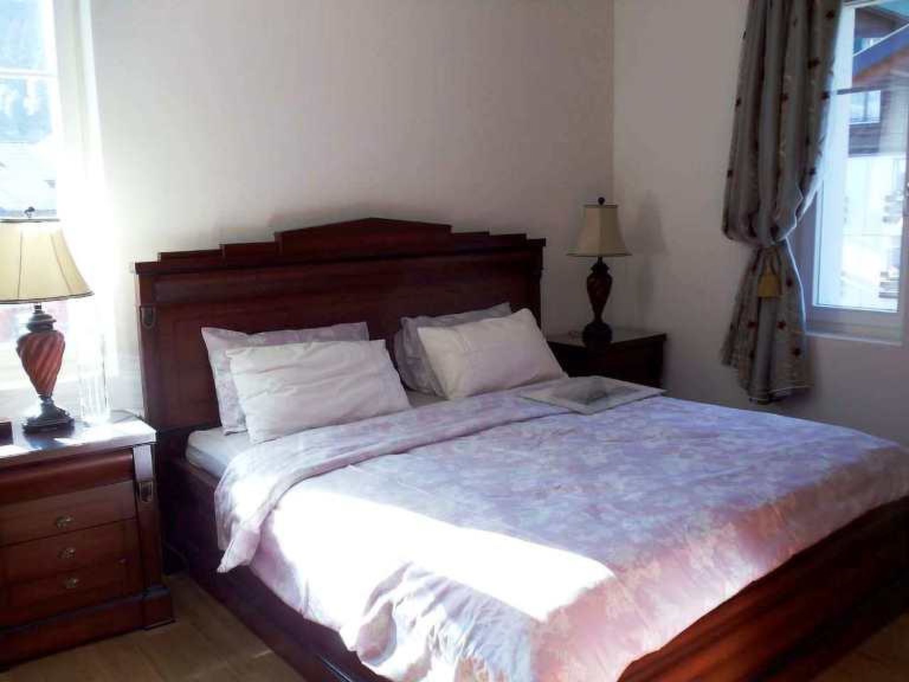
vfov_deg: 32.9
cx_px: 454
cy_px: 341
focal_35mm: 44
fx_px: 1155
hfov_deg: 42.9
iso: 100
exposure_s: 1/40
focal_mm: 6
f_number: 3.5
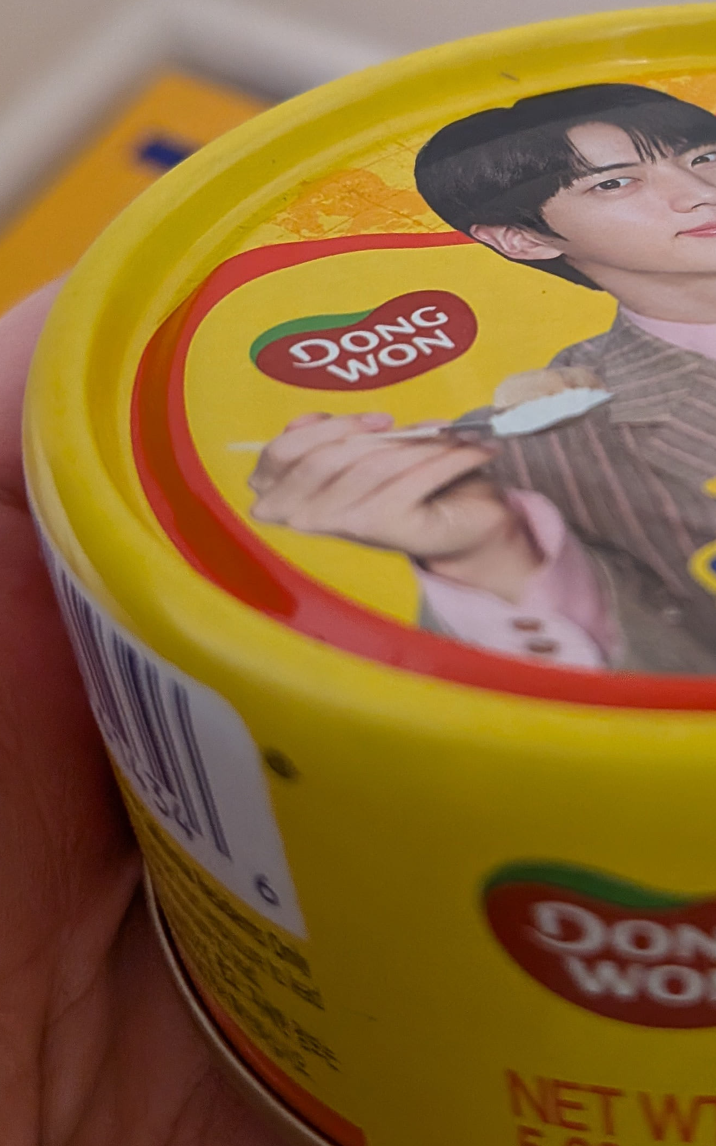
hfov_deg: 24.9
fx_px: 1499
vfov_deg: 41.2
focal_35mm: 48
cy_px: 369
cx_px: 799
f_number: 1.7
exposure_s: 1/60
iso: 1521
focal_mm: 4.53
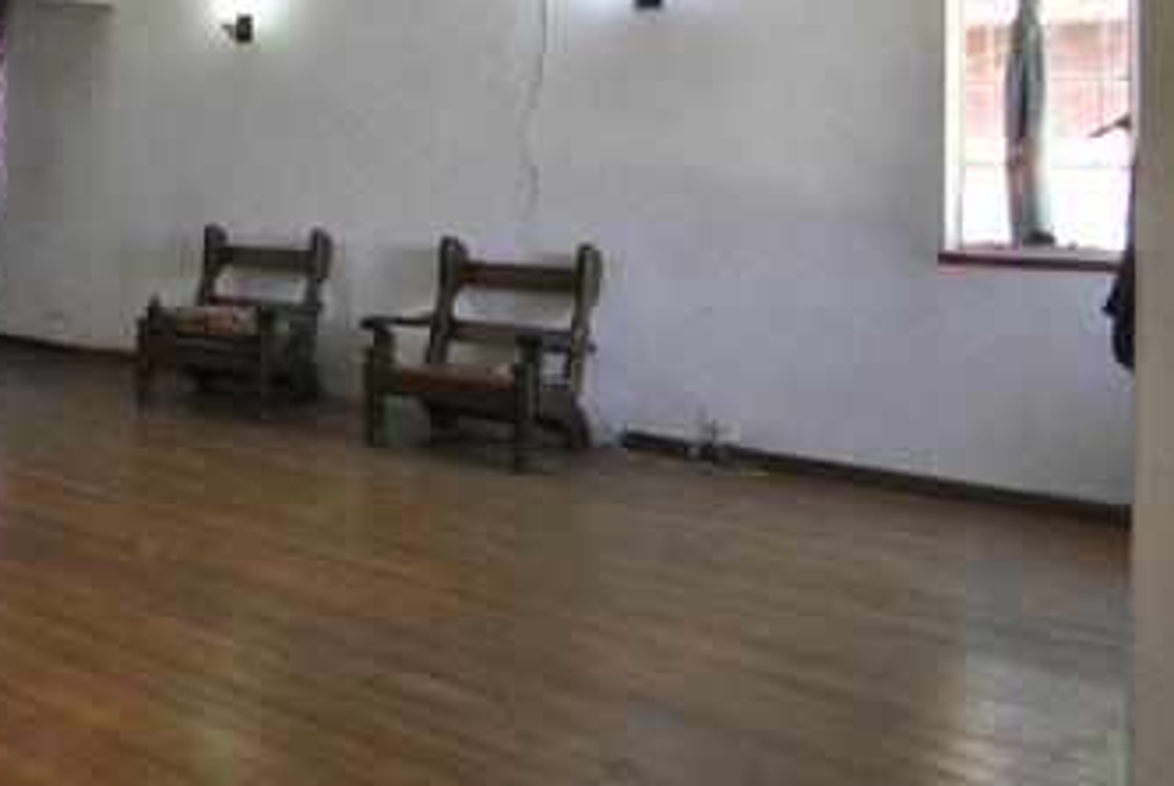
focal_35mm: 36
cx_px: -106
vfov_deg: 35.7
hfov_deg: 42.3
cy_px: 150
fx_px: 1176
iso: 250
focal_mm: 10
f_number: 3.5
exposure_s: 1/30
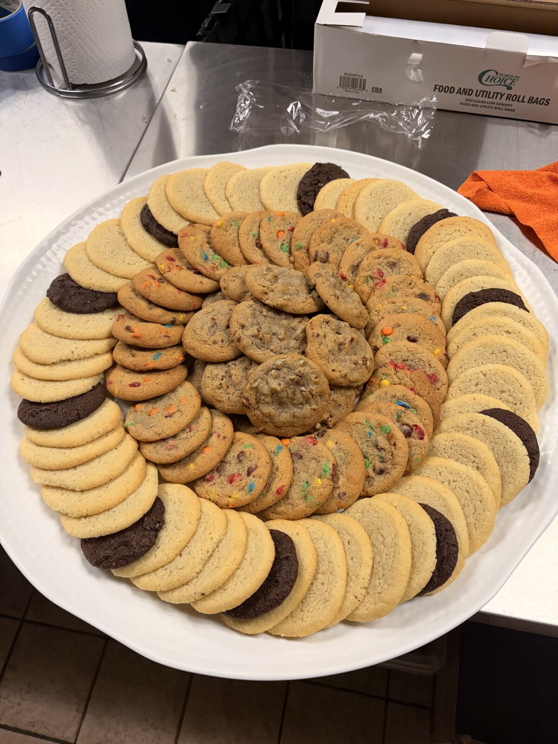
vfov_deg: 67.3
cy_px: 372
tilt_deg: -57.9
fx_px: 559
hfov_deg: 53.1
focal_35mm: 26
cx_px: 279
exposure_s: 1/120
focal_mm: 5.96
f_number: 1.6
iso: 100
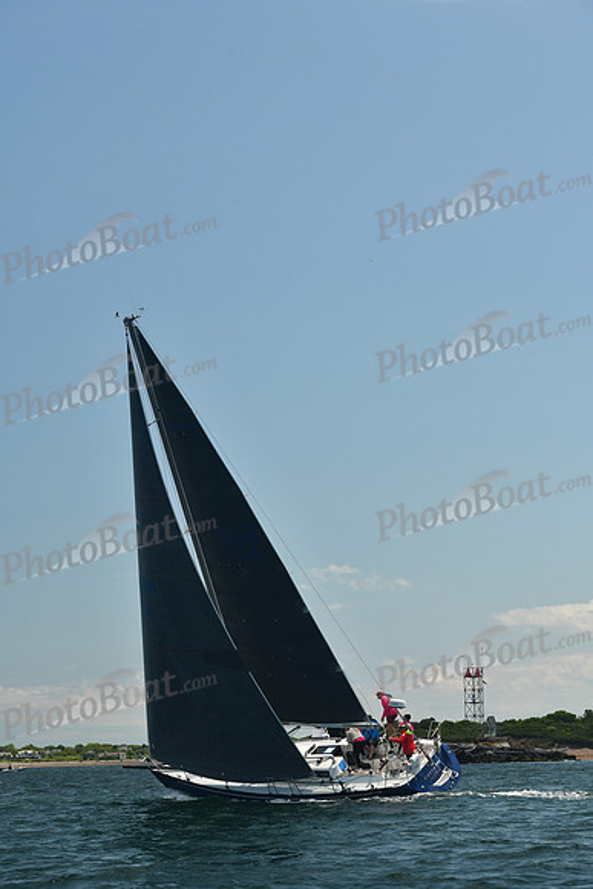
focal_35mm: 80
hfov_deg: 17.1
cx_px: 296
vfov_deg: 25.4
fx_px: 1975
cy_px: 444
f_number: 7.1
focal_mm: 80
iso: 320
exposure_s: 1/640
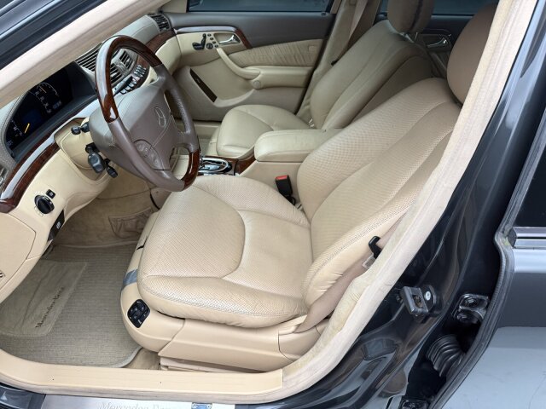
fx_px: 379
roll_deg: -3.4
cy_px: 204
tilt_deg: -35.4
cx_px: 273
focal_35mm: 24
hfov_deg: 71.6
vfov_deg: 56.8
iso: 250
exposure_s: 1/49
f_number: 1.78
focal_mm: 6.76
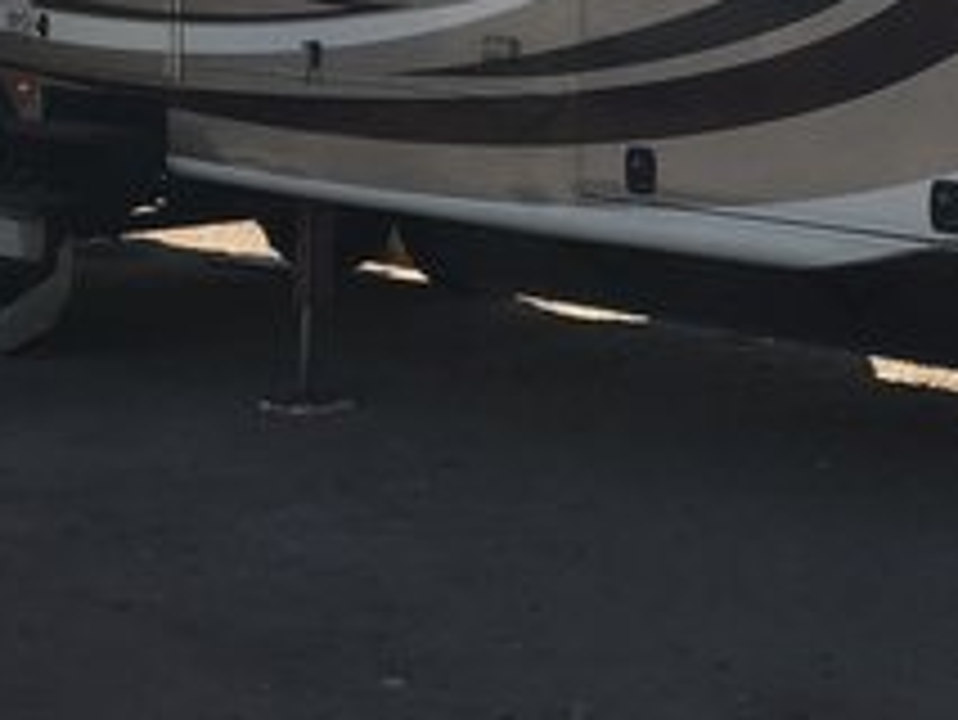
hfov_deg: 17.9
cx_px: 774
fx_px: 3018
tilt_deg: -5.9
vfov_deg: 13.5
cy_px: 126
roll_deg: -1.7
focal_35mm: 109
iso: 25
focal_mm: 4.15
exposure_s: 1/1832
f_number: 2.2
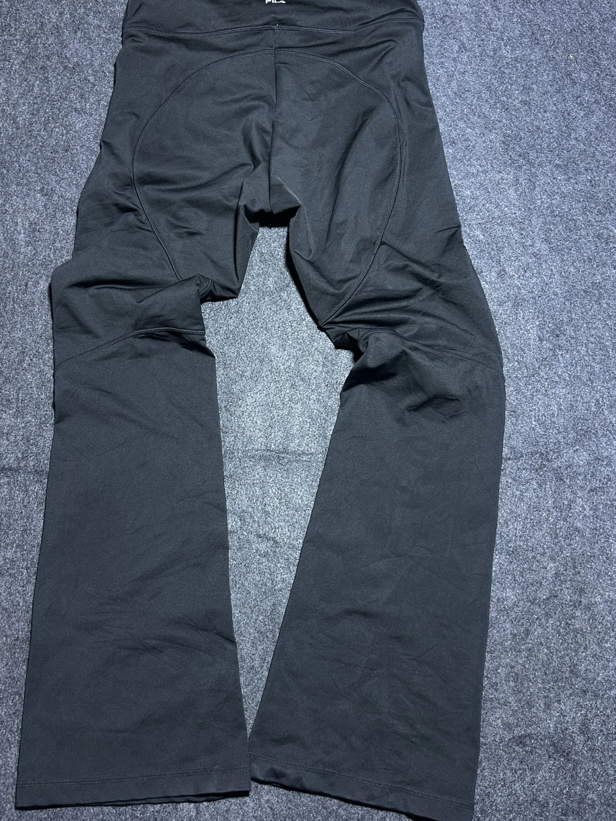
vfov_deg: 61.7
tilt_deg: -54.3
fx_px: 688
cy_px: 400
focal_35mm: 29
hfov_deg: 48.2
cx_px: 280
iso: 160
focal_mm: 5.7
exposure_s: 1/50
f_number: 1.5
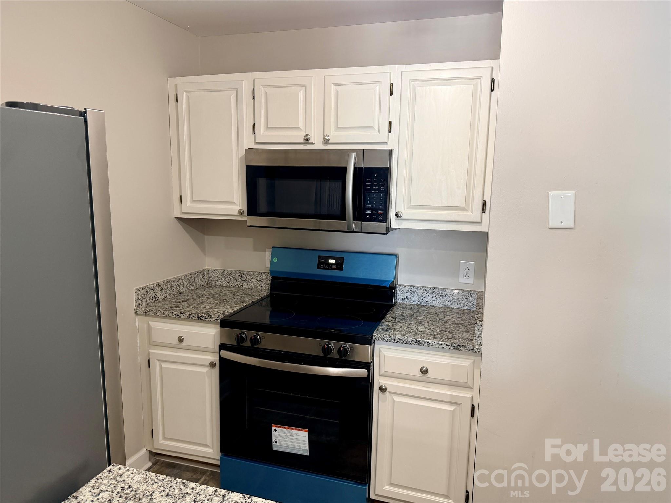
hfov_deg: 71.6
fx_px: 465
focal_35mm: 24
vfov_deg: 56.8
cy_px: 252
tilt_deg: -9.6
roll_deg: -0.7
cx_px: 336
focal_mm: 6.76
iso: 160
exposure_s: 1/60
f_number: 1.78
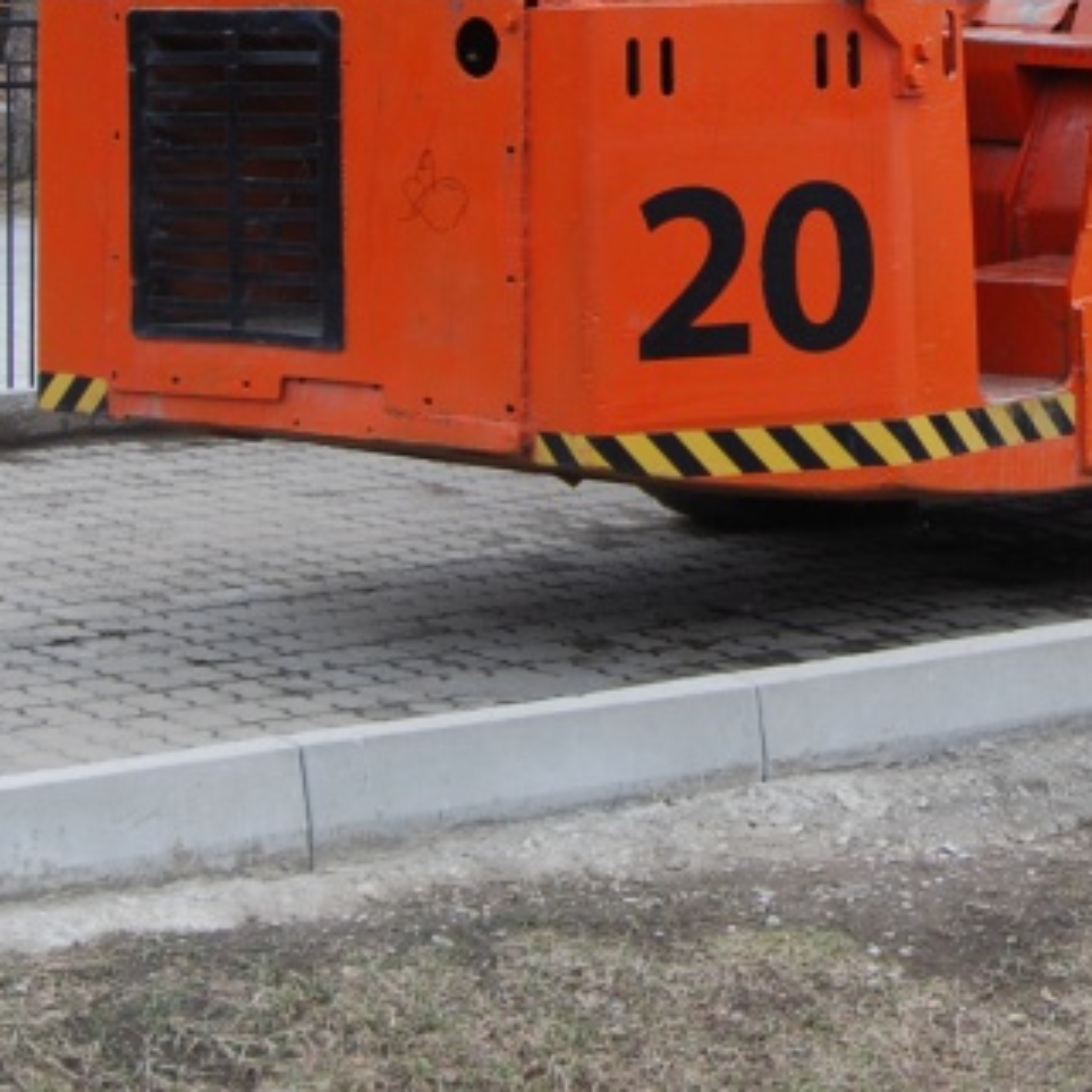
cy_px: -92
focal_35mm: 95
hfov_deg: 17.6
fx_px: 3391
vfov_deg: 17.7
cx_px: 1226
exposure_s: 1/125
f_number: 5.6
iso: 110
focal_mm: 20
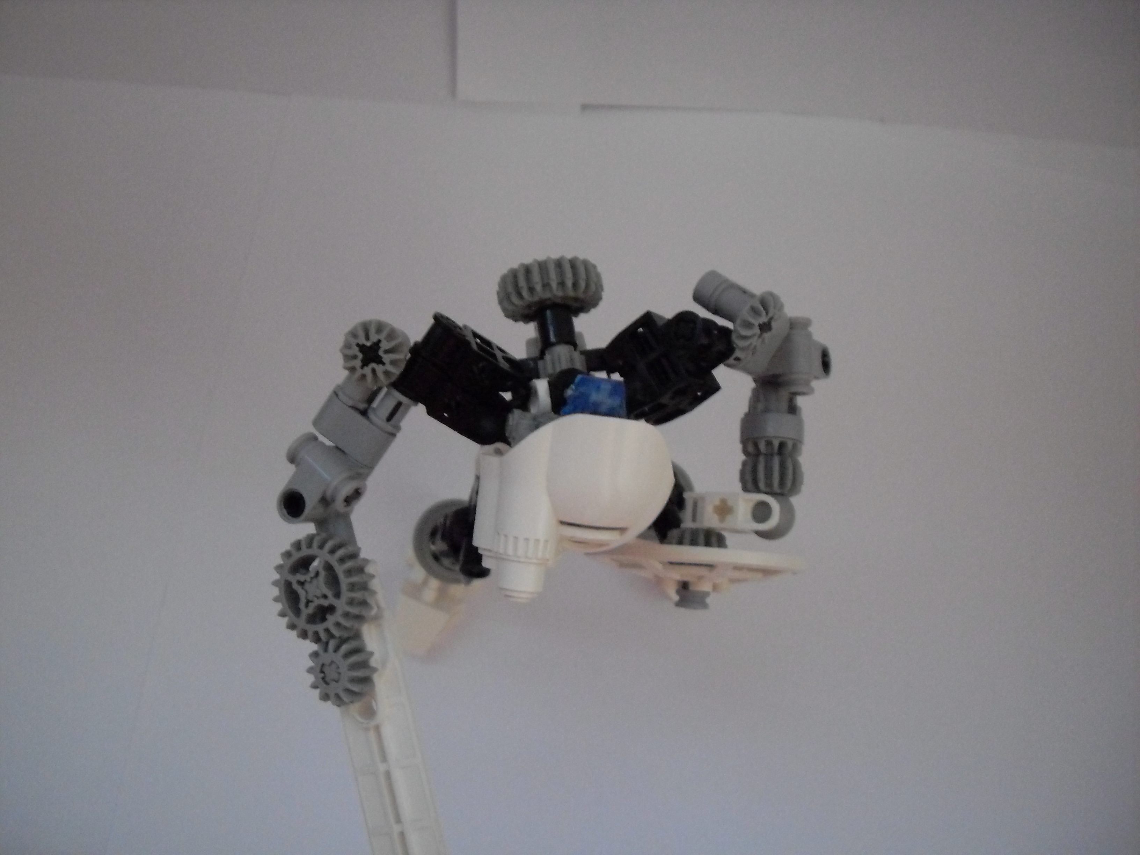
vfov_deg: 38.7
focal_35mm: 37
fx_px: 1219
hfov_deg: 50.1
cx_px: 570
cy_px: 428
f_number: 2.8
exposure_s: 1/30
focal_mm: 6.3
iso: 320
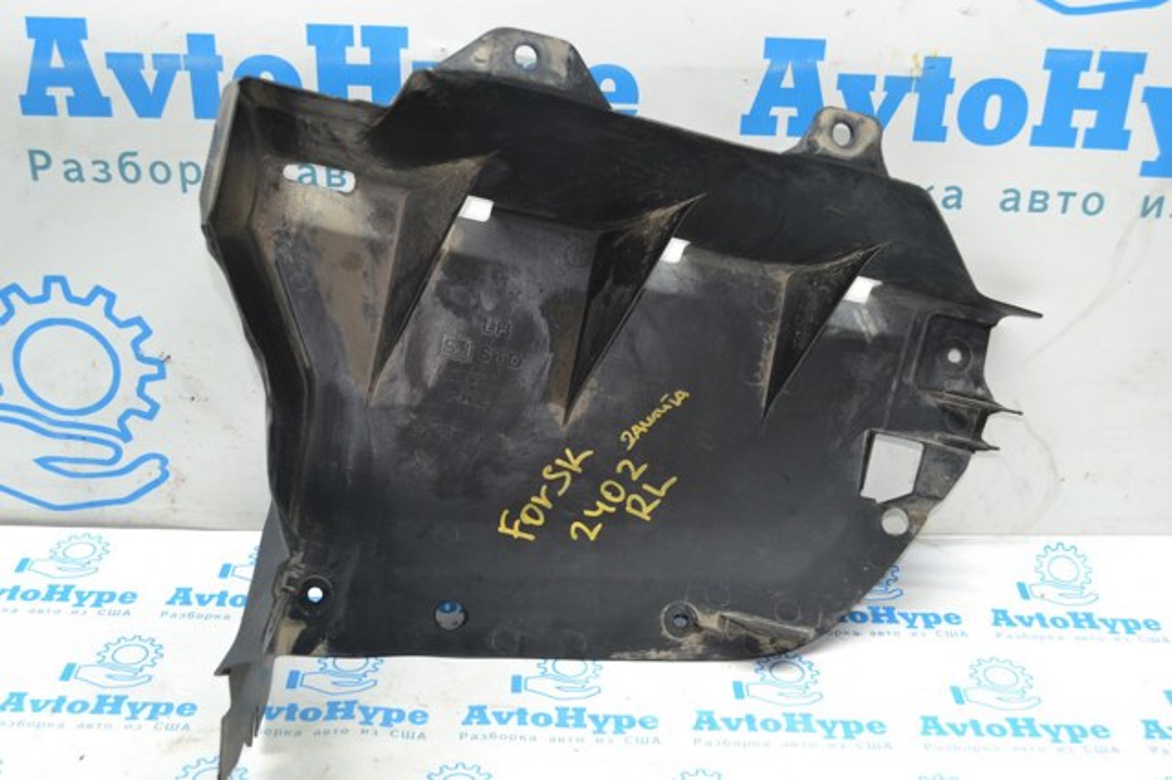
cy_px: 390
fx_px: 1464
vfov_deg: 29.8
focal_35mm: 45
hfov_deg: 43.6
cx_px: 586
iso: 800
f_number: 4.5
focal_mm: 30
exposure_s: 1/60
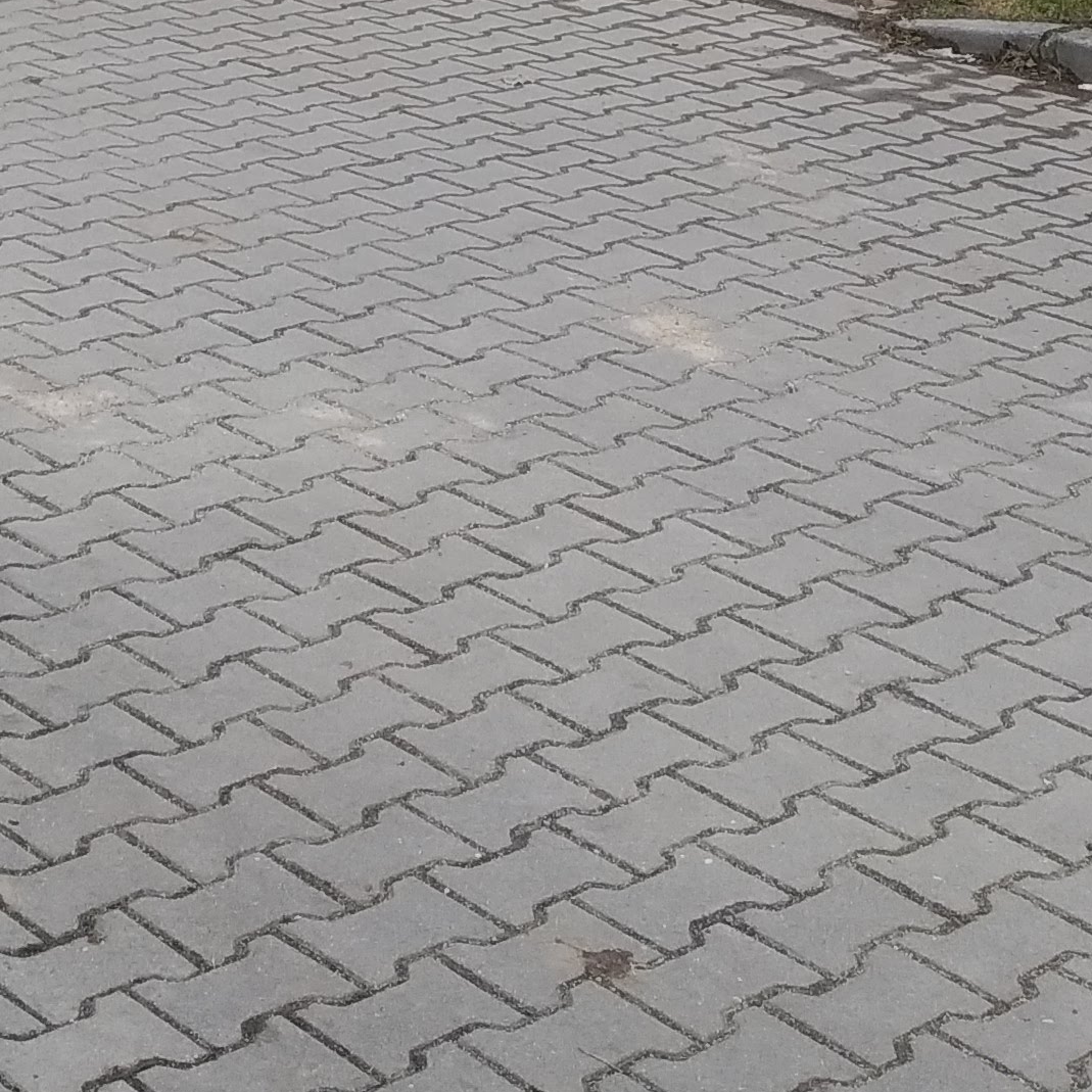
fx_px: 3069
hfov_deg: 20.1
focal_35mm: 86
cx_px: 388
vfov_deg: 17.9
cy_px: -585
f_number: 2.2
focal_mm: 3.82
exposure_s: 1/100
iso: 125
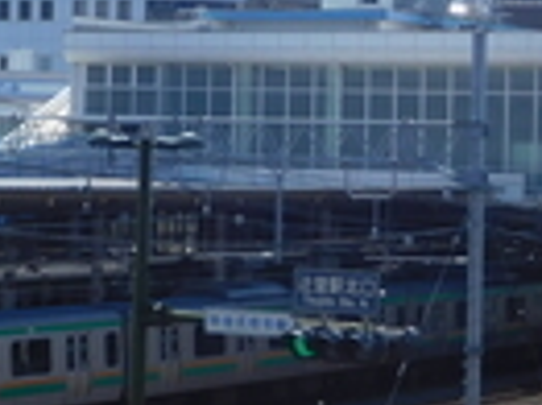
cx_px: 207
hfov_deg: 11.5
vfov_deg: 8.6
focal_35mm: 172
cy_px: 85
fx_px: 2691
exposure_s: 1/1000
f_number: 4
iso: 125
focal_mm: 8
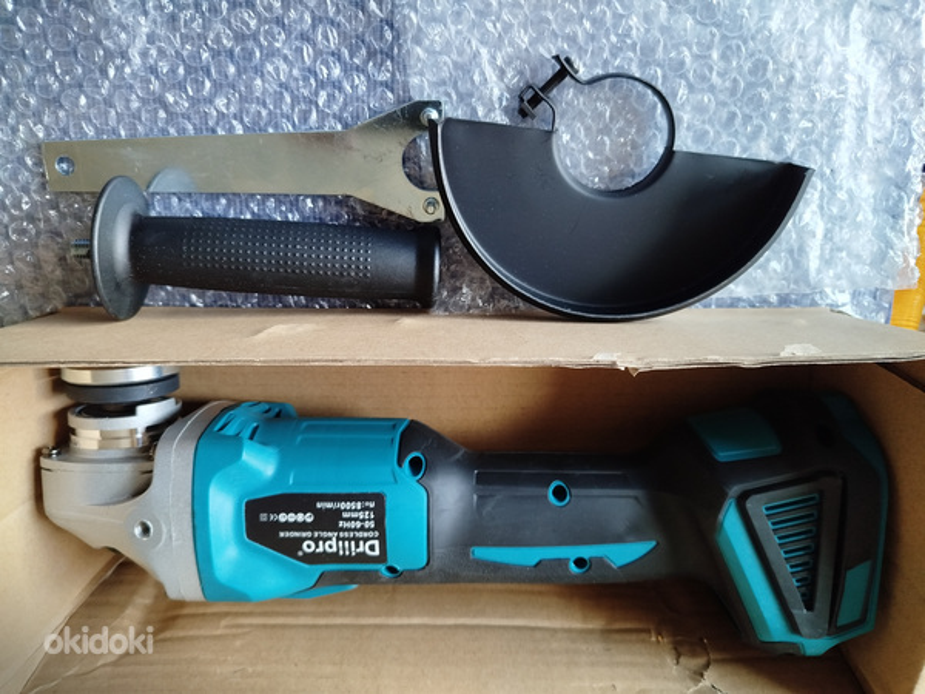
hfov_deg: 71.6
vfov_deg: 56.8
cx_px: 462
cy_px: 347
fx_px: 641
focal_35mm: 24
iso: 320
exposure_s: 1/20
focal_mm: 5.31
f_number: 1.7
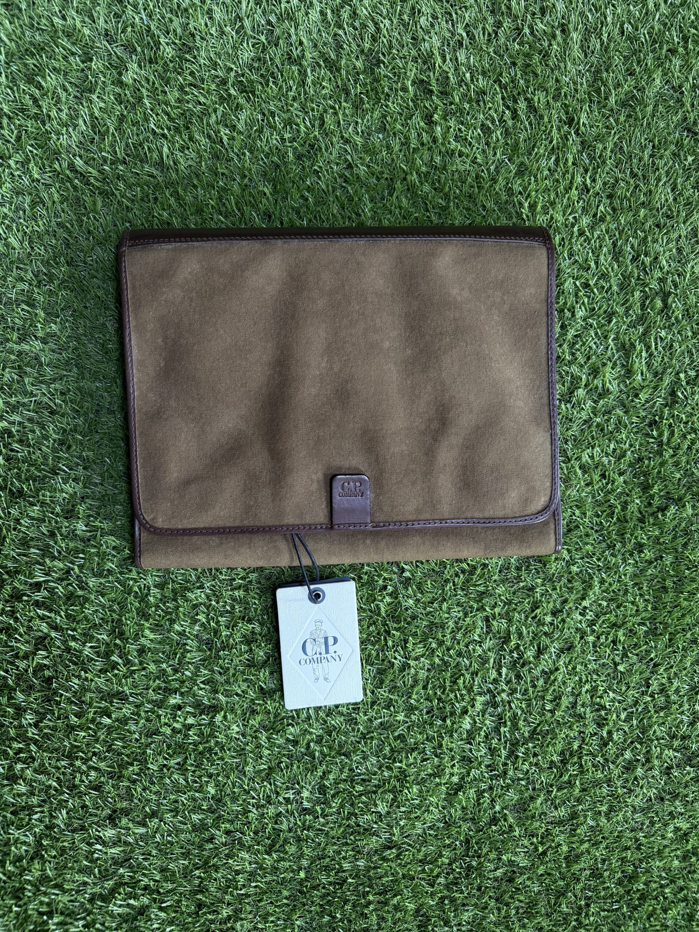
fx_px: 646
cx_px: 350
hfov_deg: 56.8
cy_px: 466
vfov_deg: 71.6
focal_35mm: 24
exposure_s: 1/60
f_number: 1.78
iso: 250
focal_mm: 6.76
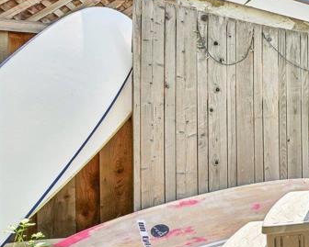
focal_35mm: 40
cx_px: 470
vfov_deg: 37.2
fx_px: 366
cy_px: 101
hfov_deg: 28.4
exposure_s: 1/400
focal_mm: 14
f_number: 8
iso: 640
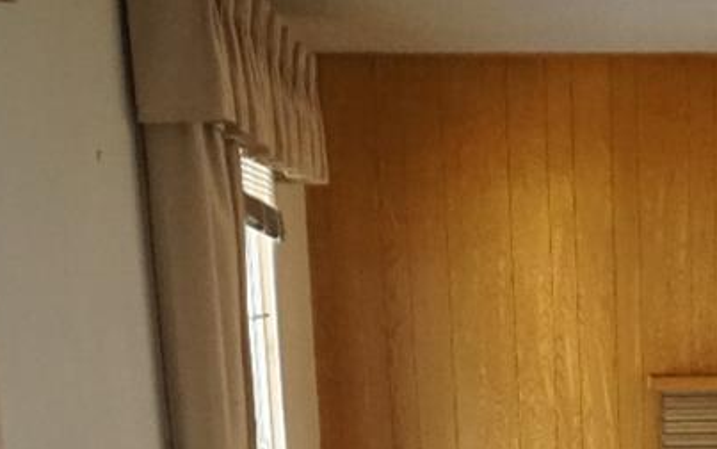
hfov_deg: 21.8
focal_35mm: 91
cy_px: 773
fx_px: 1778
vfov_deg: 13.2
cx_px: 744
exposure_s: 1/160
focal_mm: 16
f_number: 3.5
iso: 3200
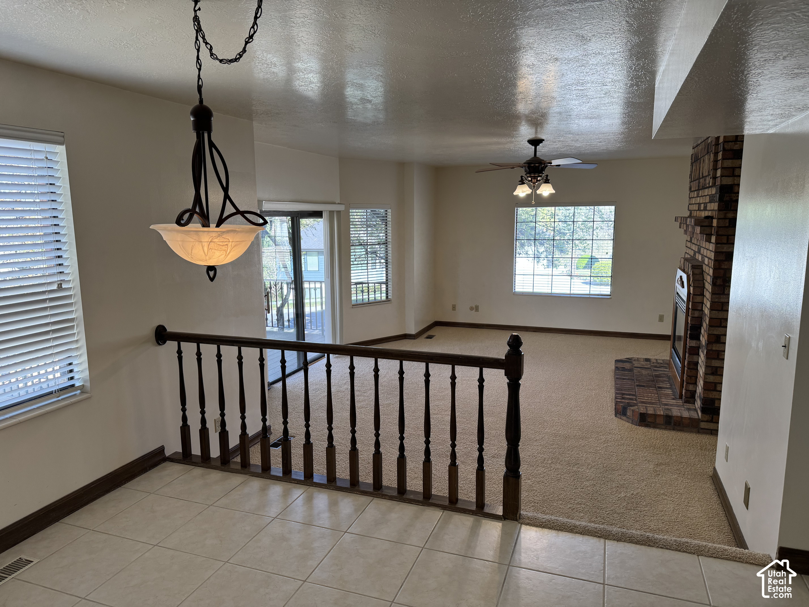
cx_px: 404
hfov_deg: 71.6
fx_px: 561
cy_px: 304
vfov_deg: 56.8
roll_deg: +0.2
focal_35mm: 24
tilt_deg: -10.1
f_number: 1.78
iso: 100
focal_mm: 6.76
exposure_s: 1/154
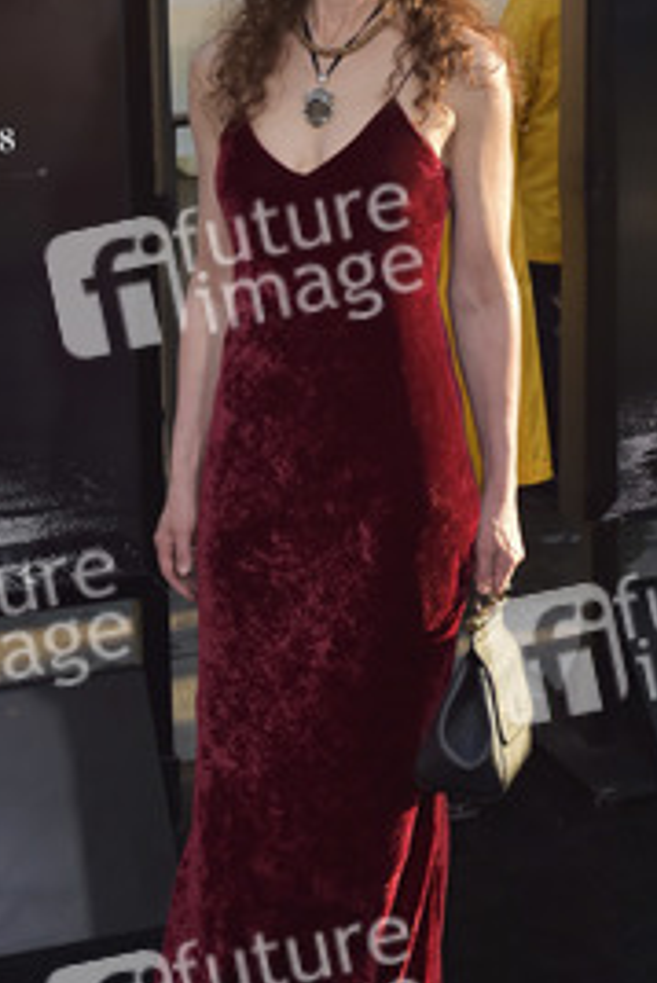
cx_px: 343
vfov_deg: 24.7
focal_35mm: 82
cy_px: 455
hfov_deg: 16.7
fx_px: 2242
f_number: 6.3
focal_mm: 55
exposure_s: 1/320
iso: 500
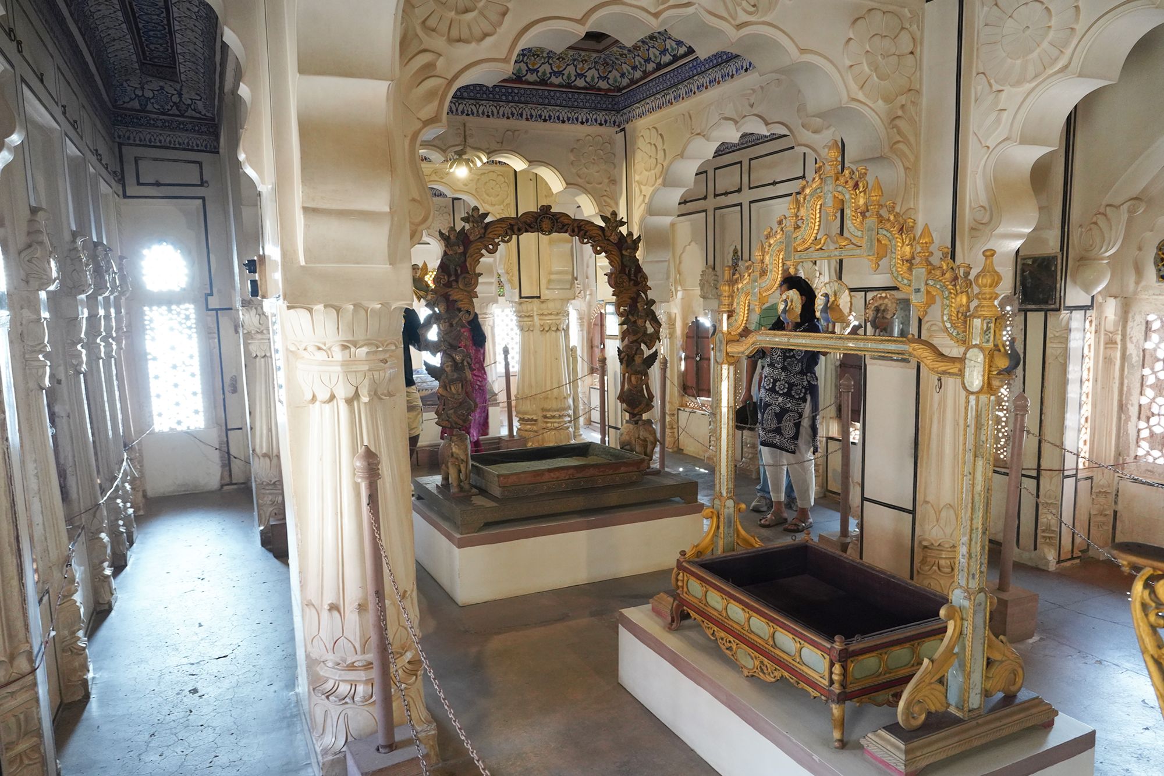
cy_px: 388
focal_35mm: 24
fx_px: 776
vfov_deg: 53.1
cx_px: 582
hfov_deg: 73.7
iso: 3200
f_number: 5
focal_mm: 24
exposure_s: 1/80
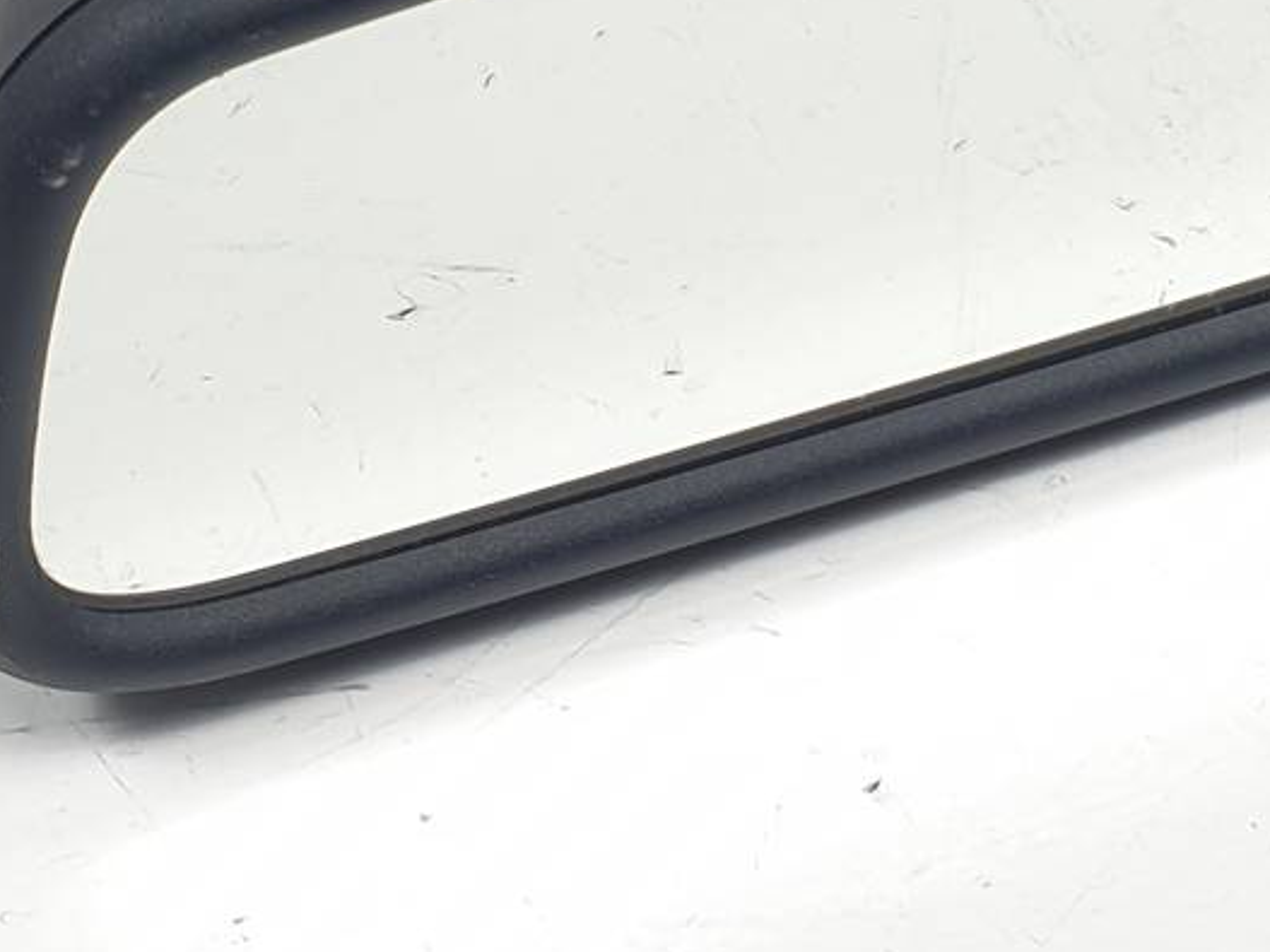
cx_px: 1284
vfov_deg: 19.5
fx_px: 2604
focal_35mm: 71
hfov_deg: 25.9
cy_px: -200
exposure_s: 1/178
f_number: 2.4
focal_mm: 4.3
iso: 50
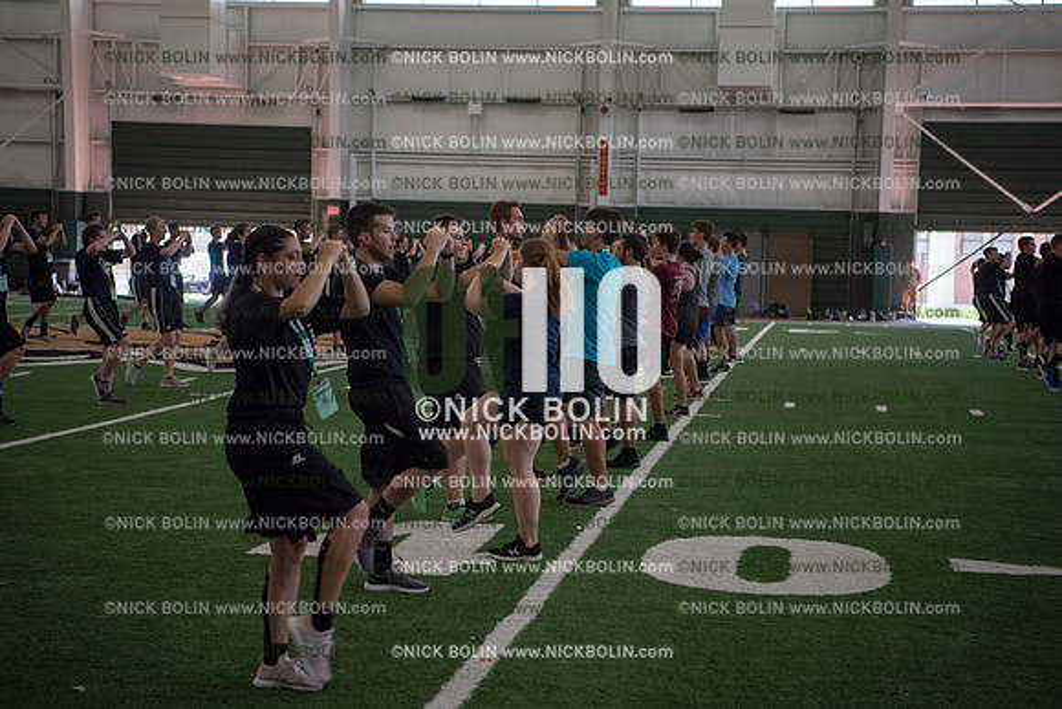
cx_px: 531
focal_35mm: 70
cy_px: 354
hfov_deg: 28.8
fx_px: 2065
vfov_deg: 19.5
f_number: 3.2
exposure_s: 1/320
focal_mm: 70
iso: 640
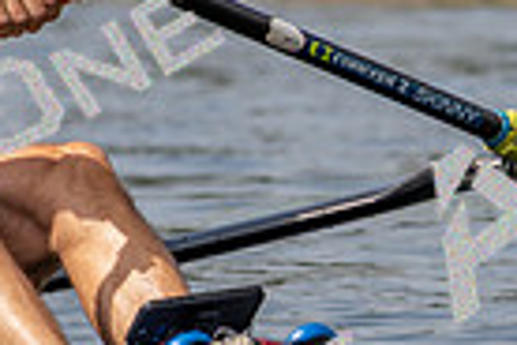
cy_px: -32
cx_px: 112
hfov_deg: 2.4
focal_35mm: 842
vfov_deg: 1.6
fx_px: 12091
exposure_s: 1/1600
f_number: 5.6
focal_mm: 200
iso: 200
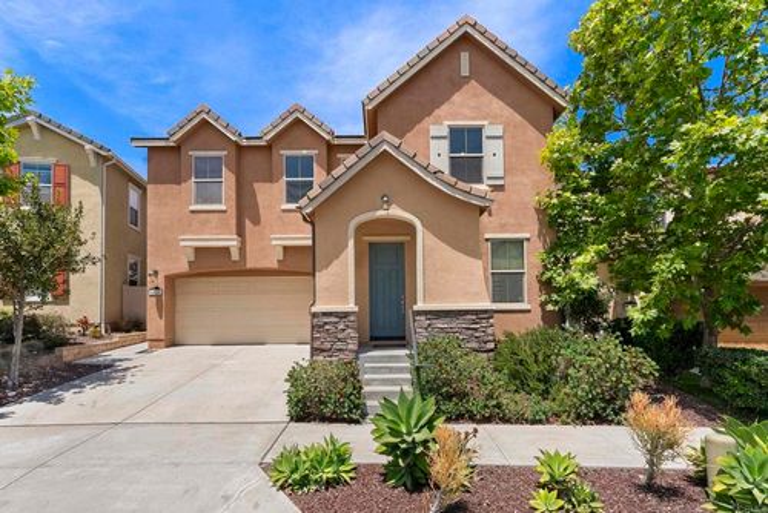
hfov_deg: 93.2
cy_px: 256
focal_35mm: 17
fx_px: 363
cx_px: 384
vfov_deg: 70.5
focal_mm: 17
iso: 500
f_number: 9
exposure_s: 1/1600
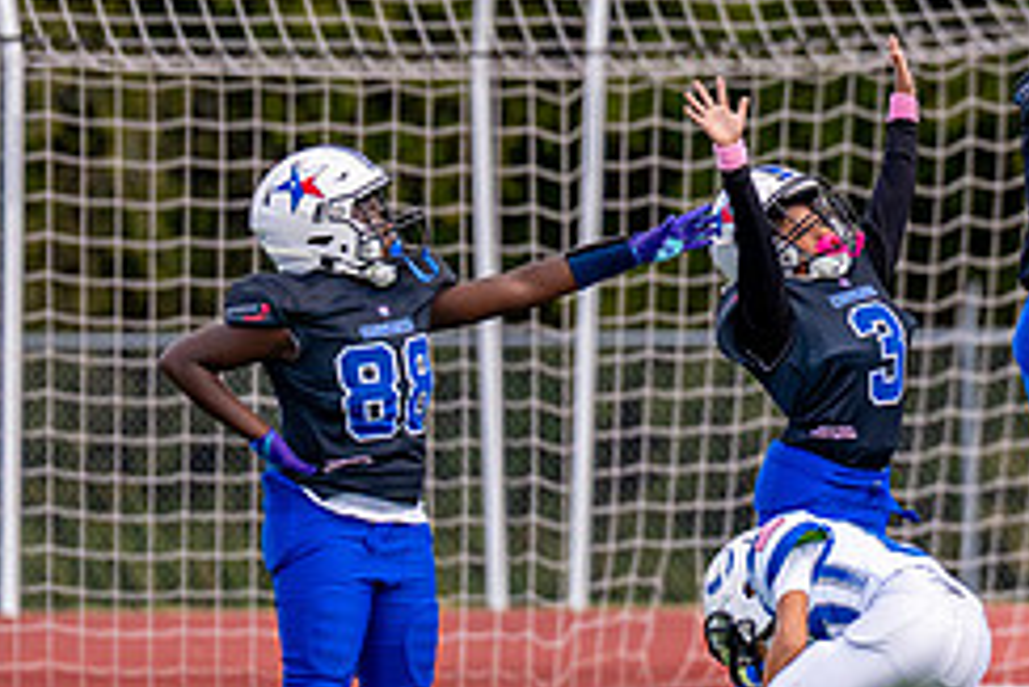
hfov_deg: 2.9
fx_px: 20305
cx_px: 1216
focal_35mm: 710
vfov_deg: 1.9
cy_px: 225
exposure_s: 1/2500
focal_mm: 200
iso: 250
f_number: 2.8
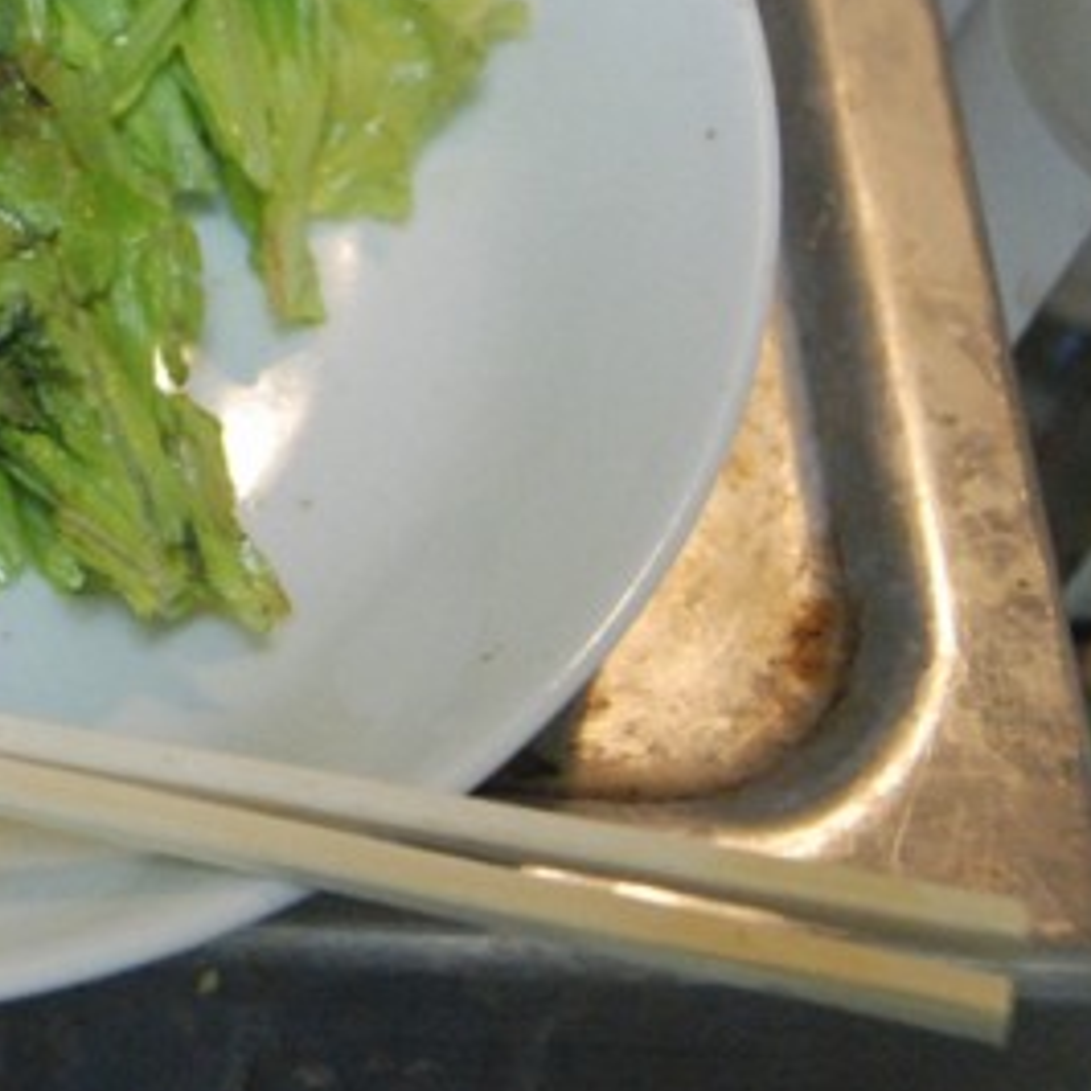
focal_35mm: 115
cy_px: 25
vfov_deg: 14.9
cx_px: -332
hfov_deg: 14.5
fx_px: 4101
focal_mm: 30
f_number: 4
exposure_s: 1/60
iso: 1600
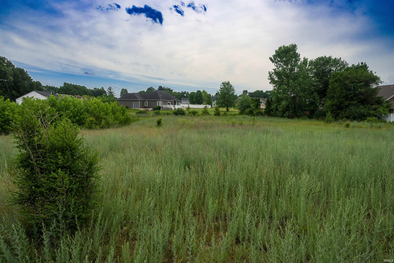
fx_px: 263
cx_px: 197
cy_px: 132
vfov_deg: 53.1
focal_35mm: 24
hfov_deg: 73.7
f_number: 11
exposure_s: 1/125
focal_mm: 16
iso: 220
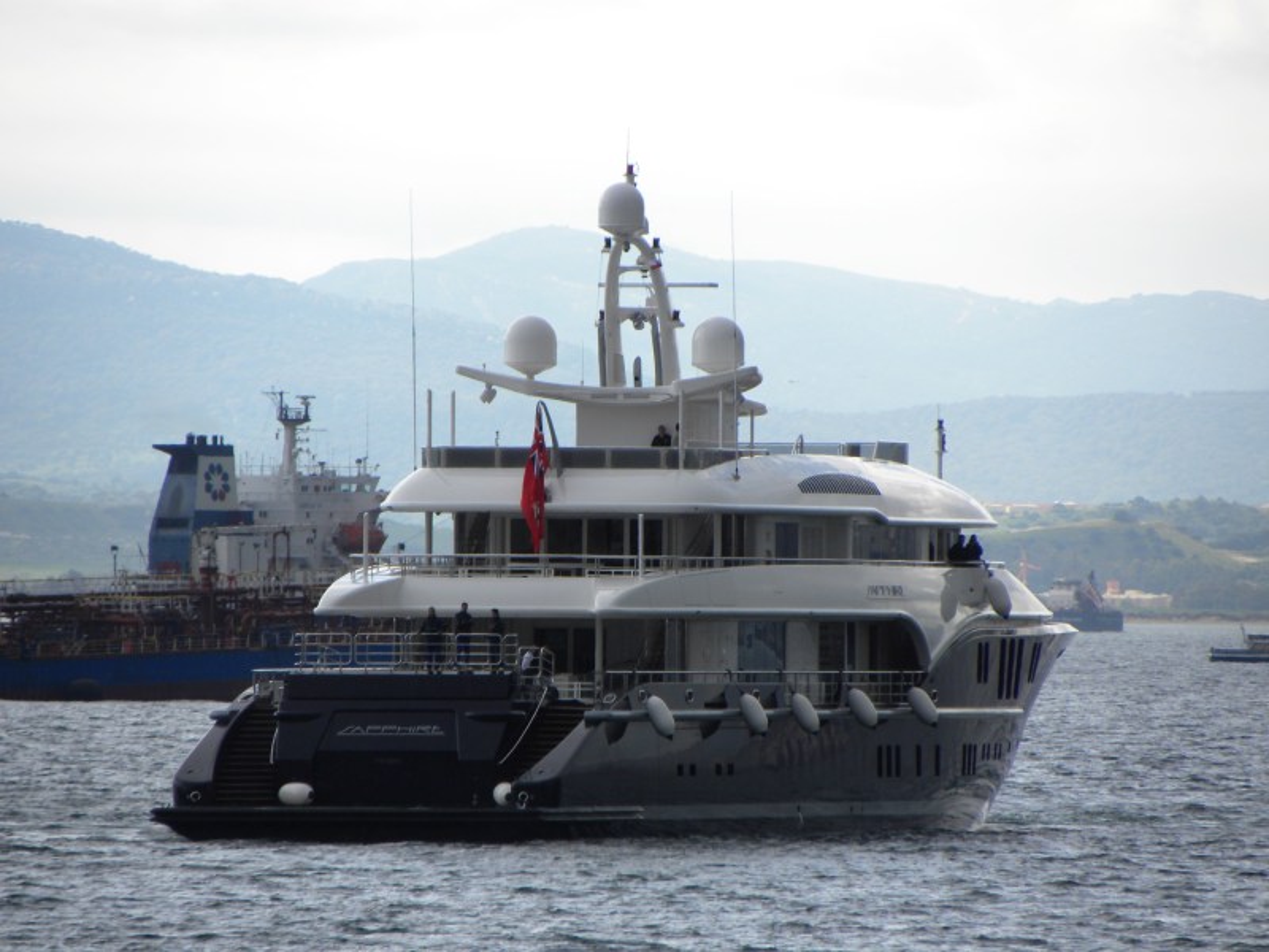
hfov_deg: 3.6
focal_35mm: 550
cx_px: 634
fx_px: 20163
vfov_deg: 2.7
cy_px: 476
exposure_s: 1/279
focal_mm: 97.8
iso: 64
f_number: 5
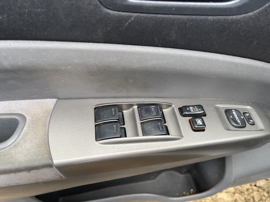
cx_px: 135
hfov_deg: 69.4
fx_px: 195
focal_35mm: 25
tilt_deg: -50.6
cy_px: 101
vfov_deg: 54.9
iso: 32
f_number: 1.6
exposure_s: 1/121
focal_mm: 5.1
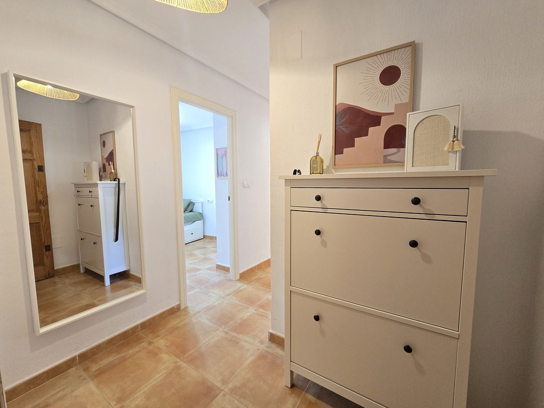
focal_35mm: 13
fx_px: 204
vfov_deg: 89.9
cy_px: 204
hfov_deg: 106.2
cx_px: 272
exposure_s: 1/50
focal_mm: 2.2
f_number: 2.2
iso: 250
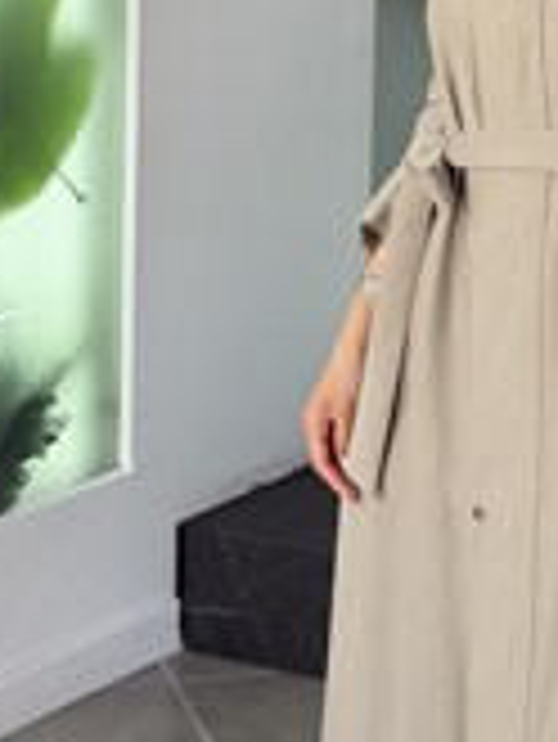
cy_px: -56
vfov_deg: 16.0
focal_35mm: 120
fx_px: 2576
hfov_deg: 12.2
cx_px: 558
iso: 64
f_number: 1.78
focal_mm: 6.76
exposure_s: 1/189
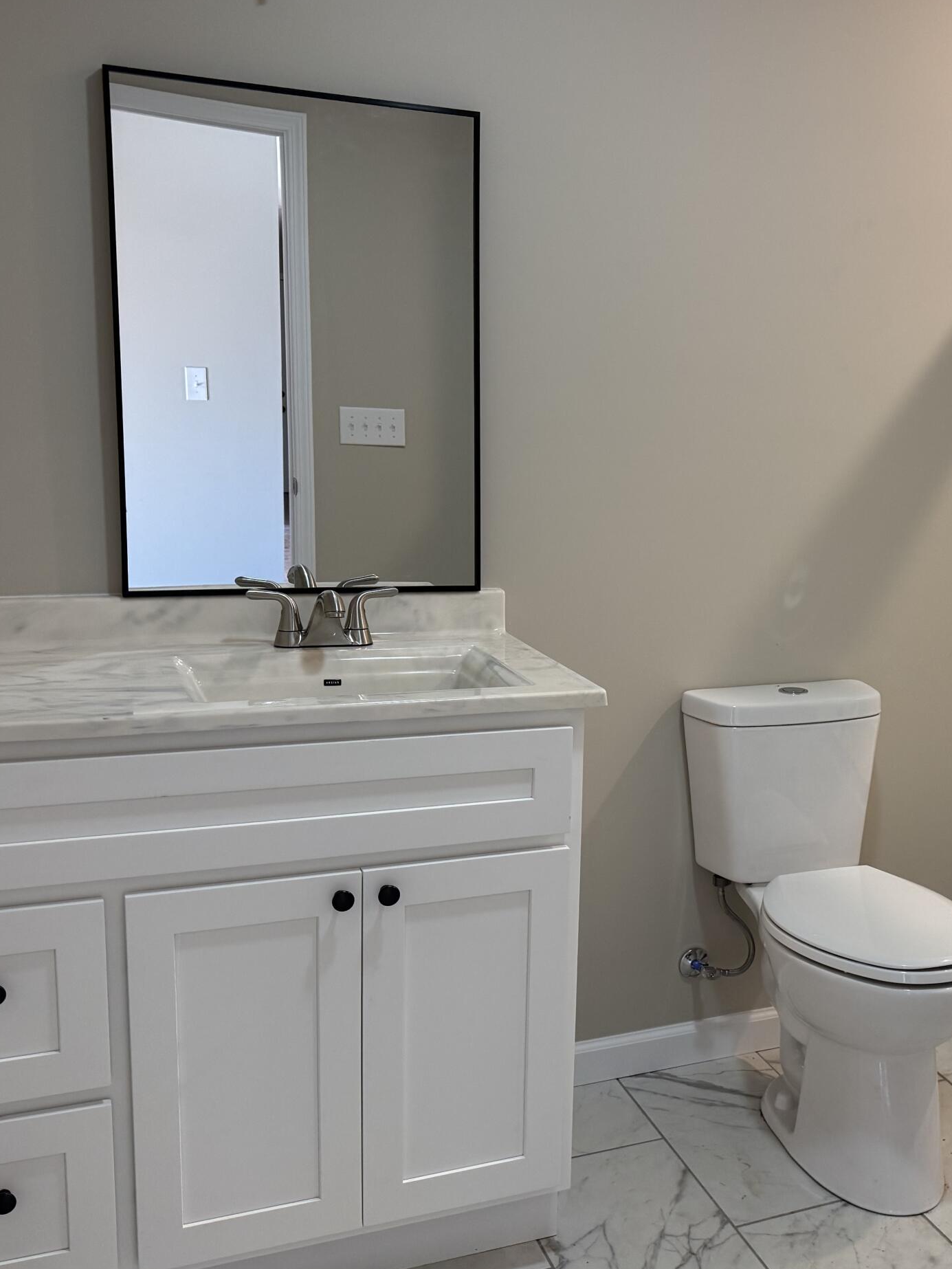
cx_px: 795
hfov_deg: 35.3
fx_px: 1430
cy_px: 656
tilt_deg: -10.4
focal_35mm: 39
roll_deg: -2.9
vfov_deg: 47.8
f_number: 1.78
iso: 200
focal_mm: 6.76
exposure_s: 1/120
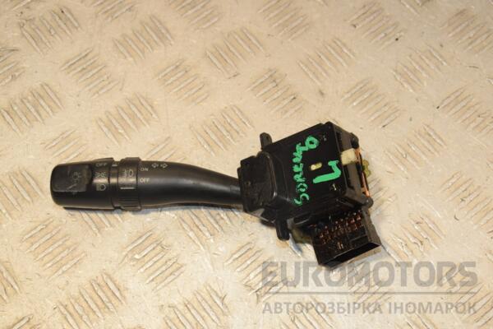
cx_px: 246
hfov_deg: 31.9
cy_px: 164
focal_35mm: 63
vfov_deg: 21.6
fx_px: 863
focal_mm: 42
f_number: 8
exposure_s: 1/200
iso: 800
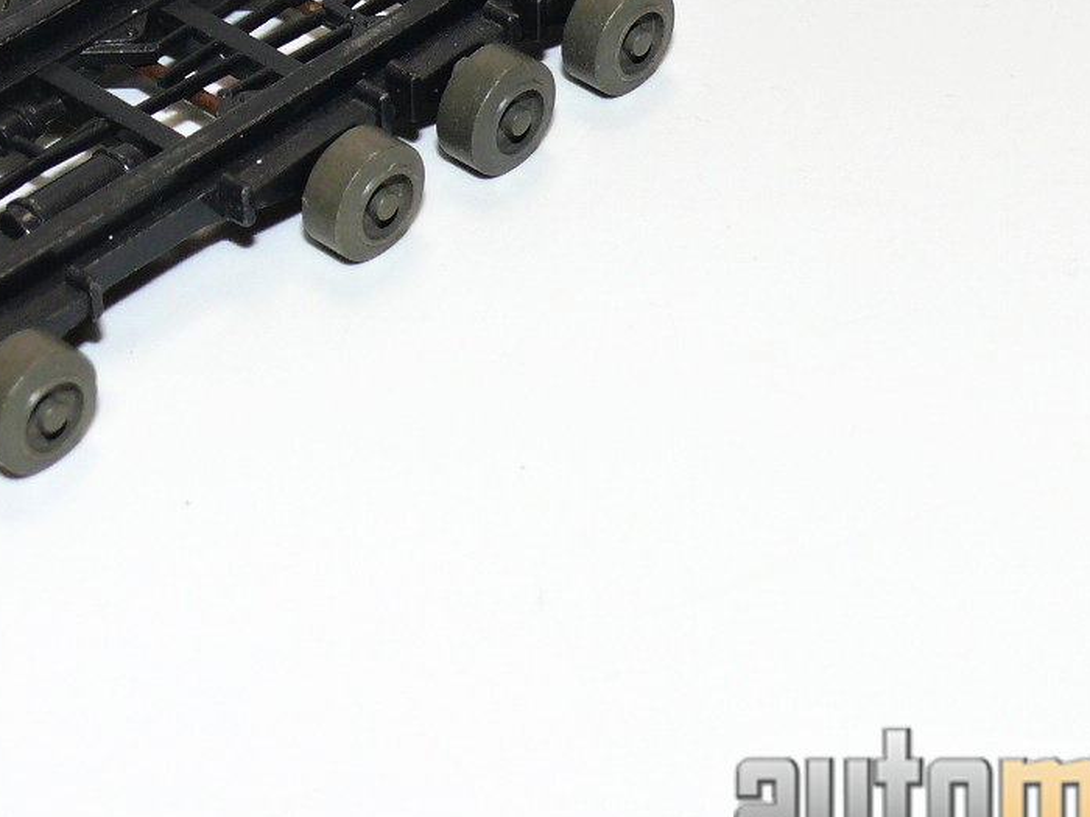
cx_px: 375
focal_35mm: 112
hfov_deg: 17.5
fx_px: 3527
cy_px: 2
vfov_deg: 13.1
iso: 100
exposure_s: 1/30
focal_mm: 9
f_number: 4
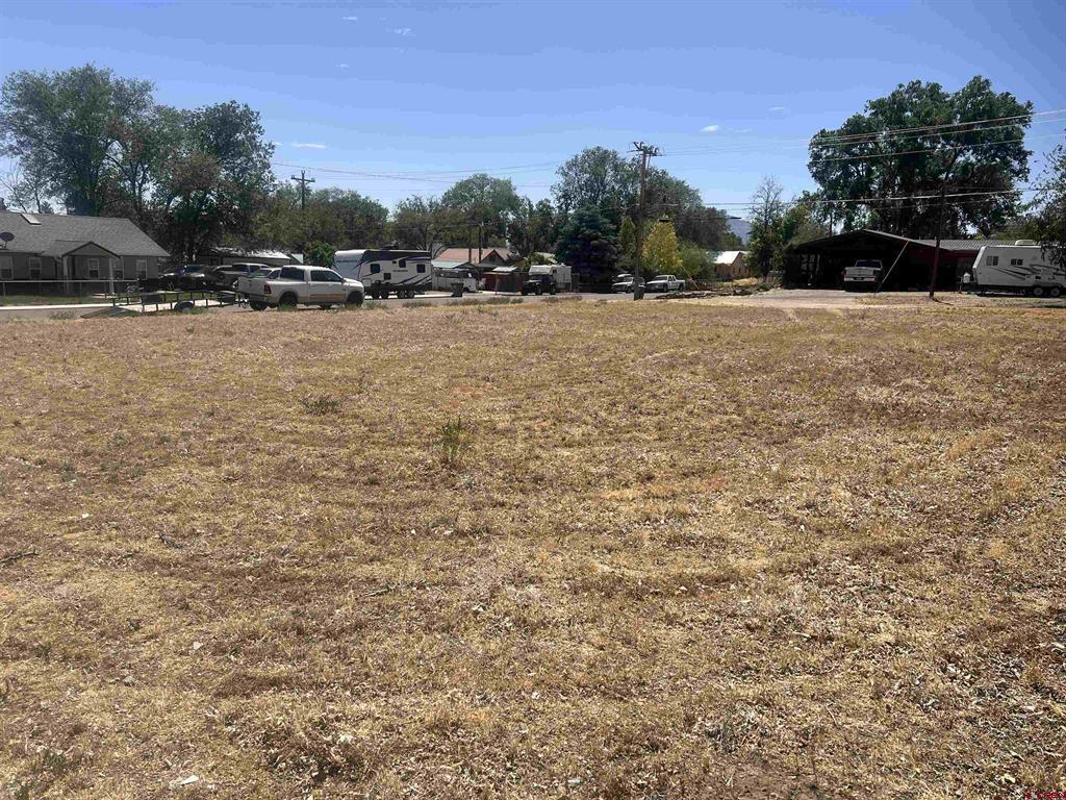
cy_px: 400
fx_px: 801
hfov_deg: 67.3
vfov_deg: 53.1
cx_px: 533
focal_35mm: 26
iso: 50
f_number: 1.5
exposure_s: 1/5319
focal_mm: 5.7
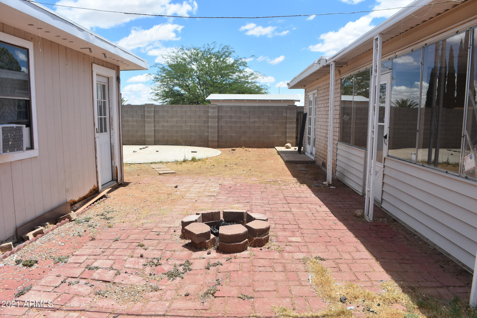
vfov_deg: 47.9
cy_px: 159
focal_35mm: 27
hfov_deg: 67.4
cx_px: 238
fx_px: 358
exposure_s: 1/500
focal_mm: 18
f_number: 8
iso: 180
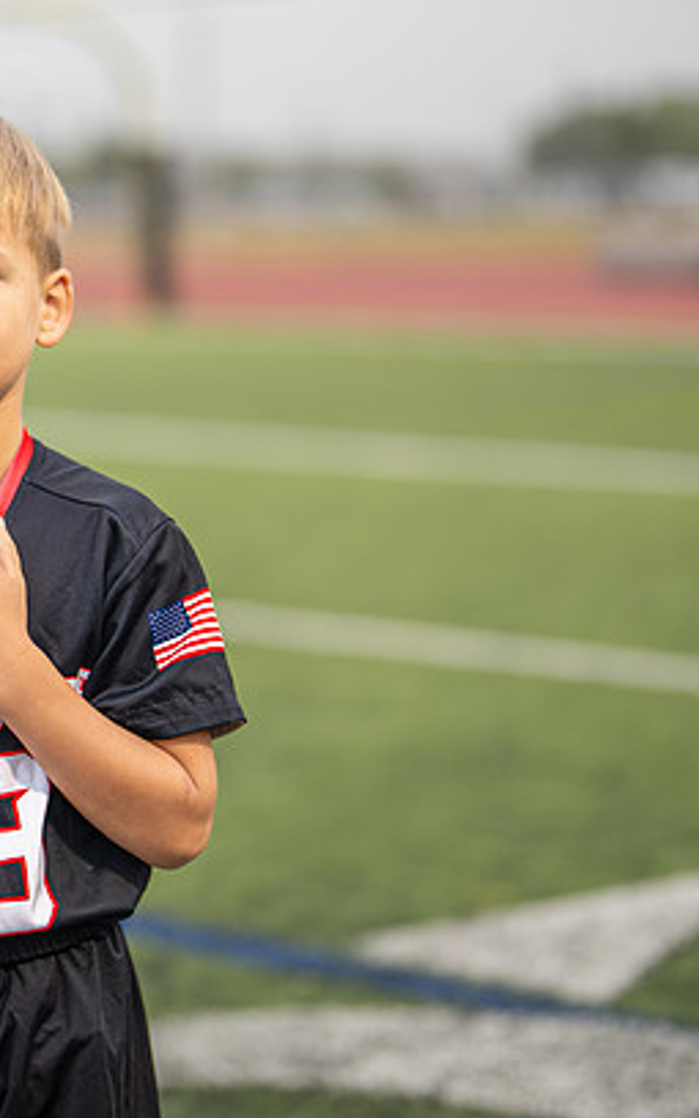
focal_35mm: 95
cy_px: 475
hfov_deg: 13.6
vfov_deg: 21.8
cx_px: 8
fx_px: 2896
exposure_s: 1/500
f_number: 1.2
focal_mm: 50
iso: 100
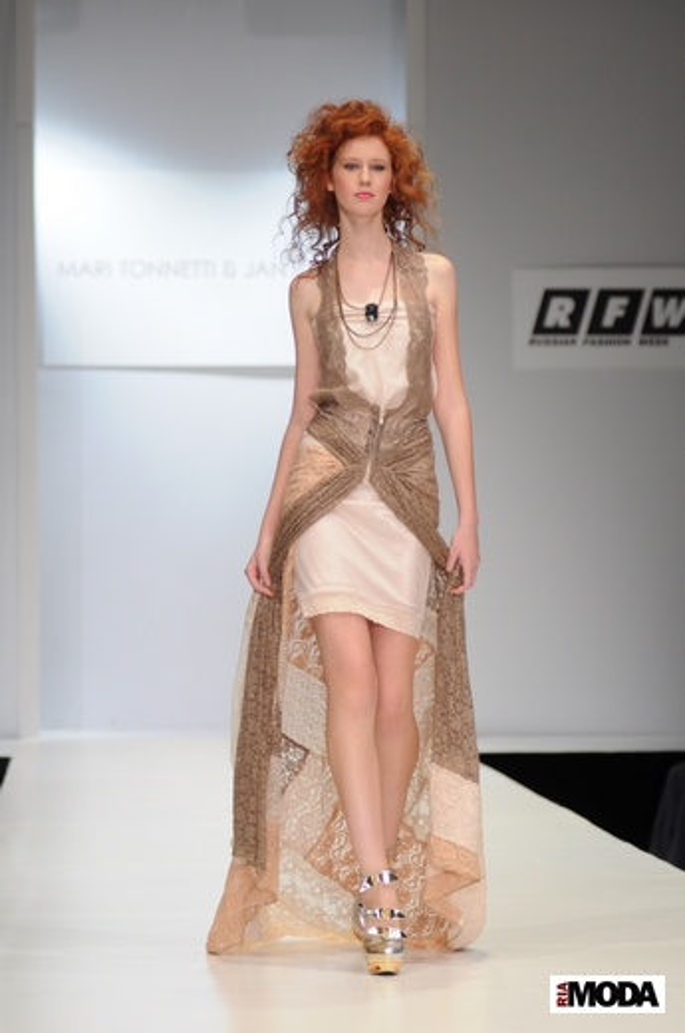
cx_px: 342
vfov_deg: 13.7
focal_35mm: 150
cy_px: 516
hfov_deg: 9.1
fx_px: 4295
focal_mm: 100
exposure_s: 1/250
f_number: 3.2
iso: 640
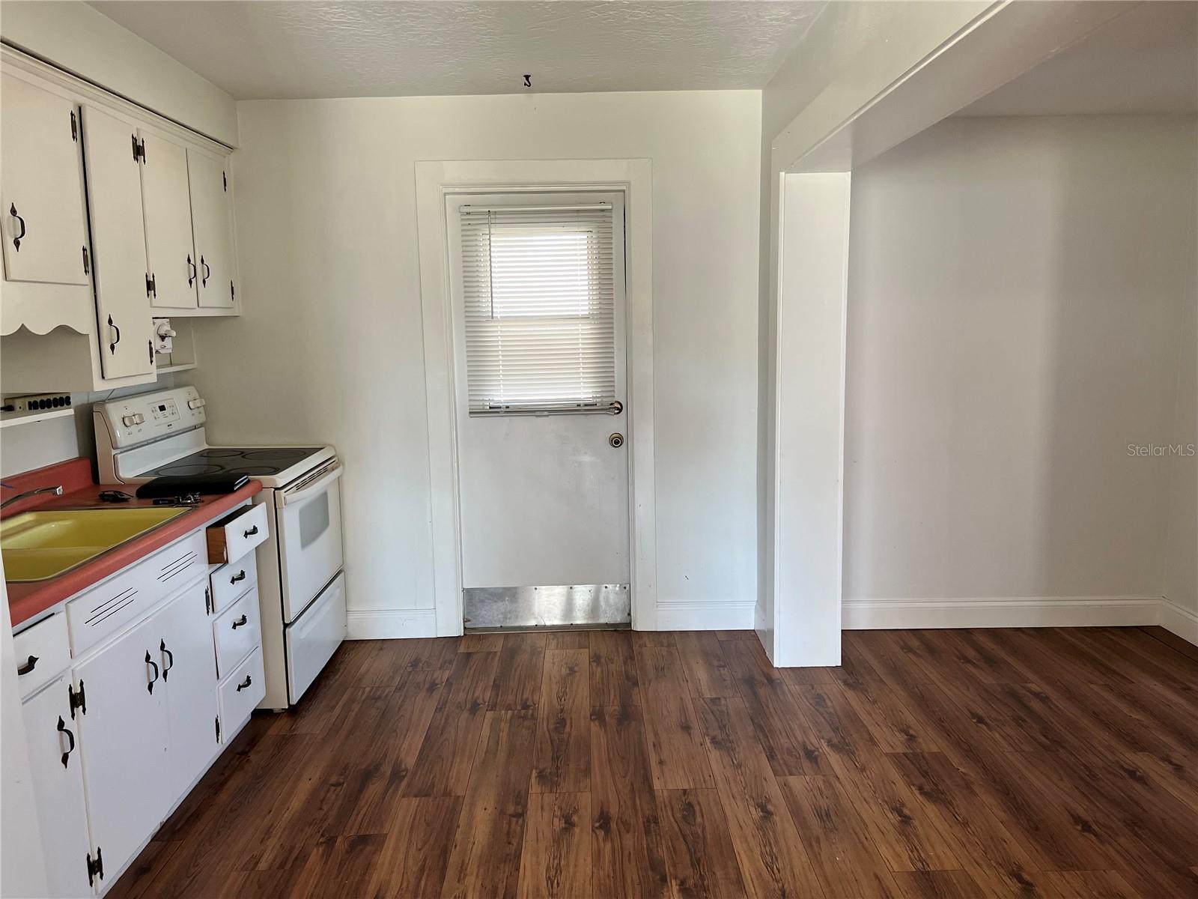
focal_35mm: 26
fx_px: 900
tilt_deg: -8.0
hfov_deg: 67.3
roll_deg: +1.8
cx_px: 599
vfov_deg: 53.1
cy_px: 450
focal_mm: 5.7
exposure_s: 1/102
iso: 125
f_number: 1.5
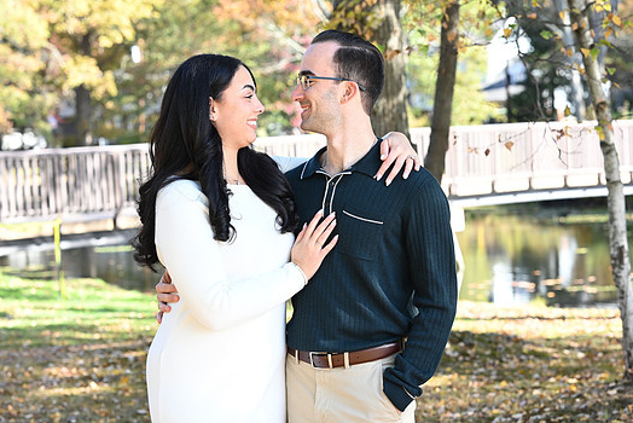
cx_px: 290
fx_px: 1654
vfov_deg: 14.6
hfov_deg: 21.7
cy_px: 206
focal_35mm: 94
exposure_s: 1/160
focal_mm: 85
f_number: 5.6
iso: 320
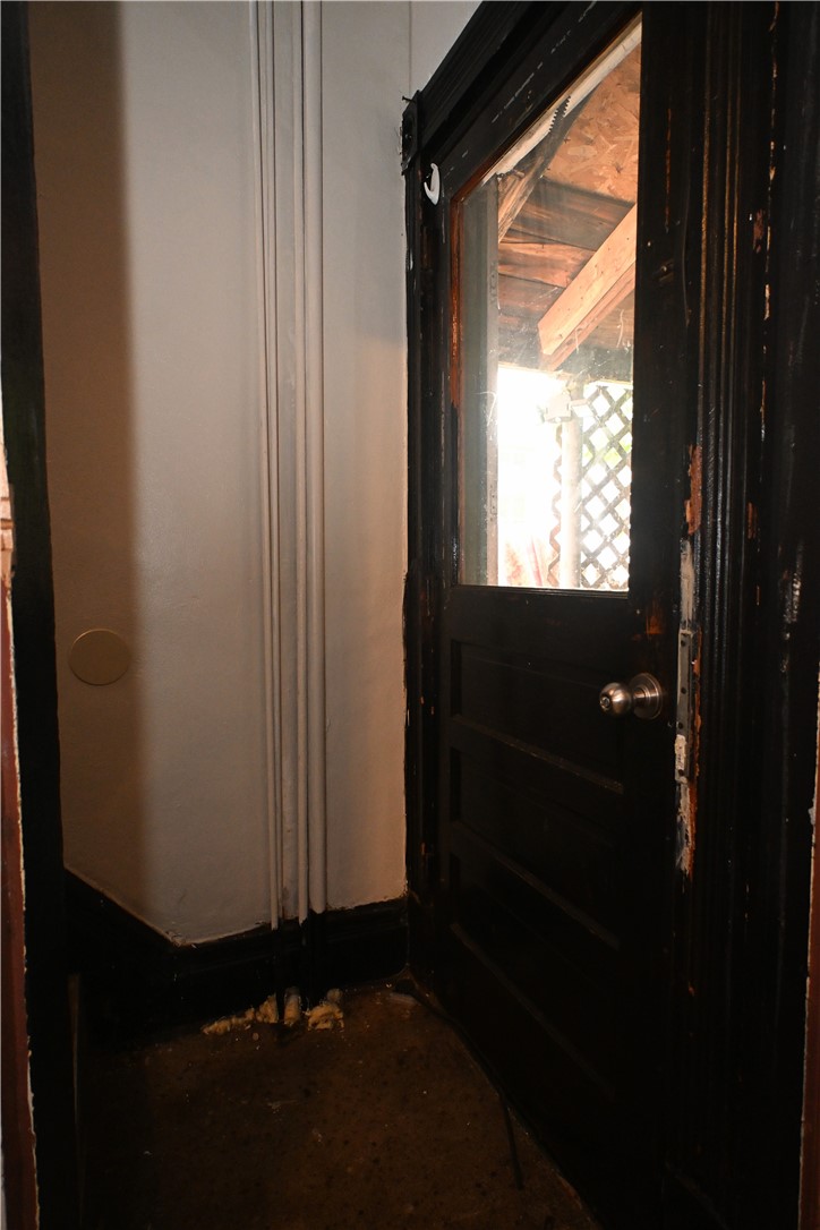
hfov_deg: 59.5
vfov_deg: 81.2
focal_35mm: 21
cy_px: 615
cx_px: 410
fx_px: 717
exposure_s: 1/60
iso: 2000
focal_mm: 14
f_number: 4
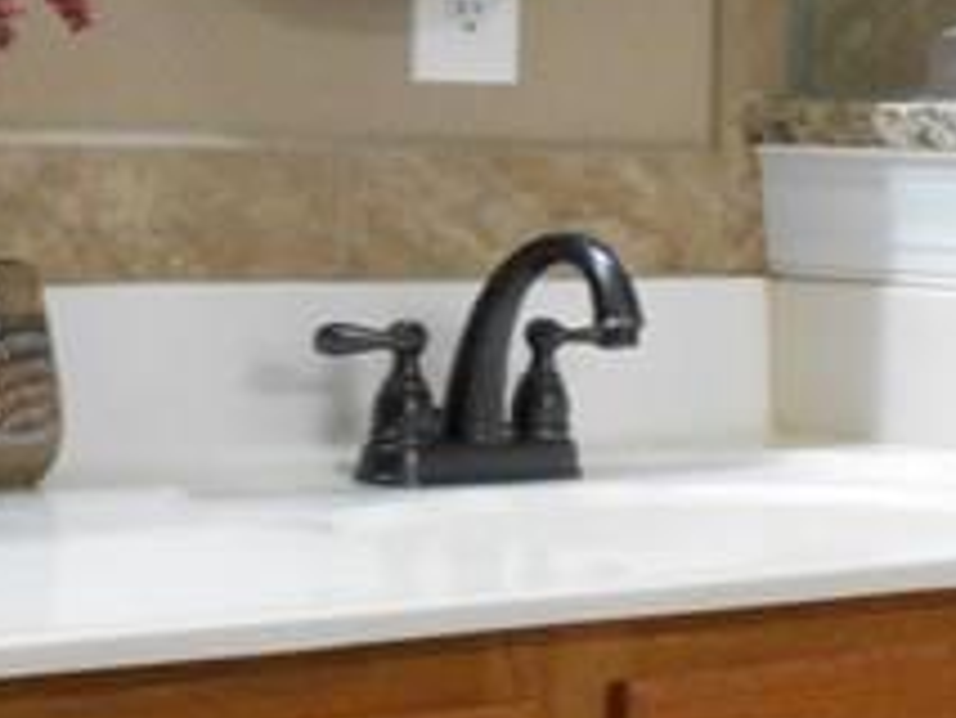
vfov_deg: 11.9
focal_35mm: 125
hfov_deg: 15.7
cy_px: 229
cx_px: 763
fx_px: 3454
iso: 360
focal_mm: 4.6
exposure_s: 1/30
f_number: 3.2
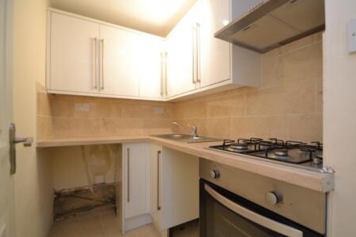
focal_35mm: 16
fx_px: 158
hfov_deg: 96.6
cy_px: 125
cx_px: 188
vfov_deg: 73.6
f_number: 3.5
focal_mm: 10
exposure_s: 1/1.6
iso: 100
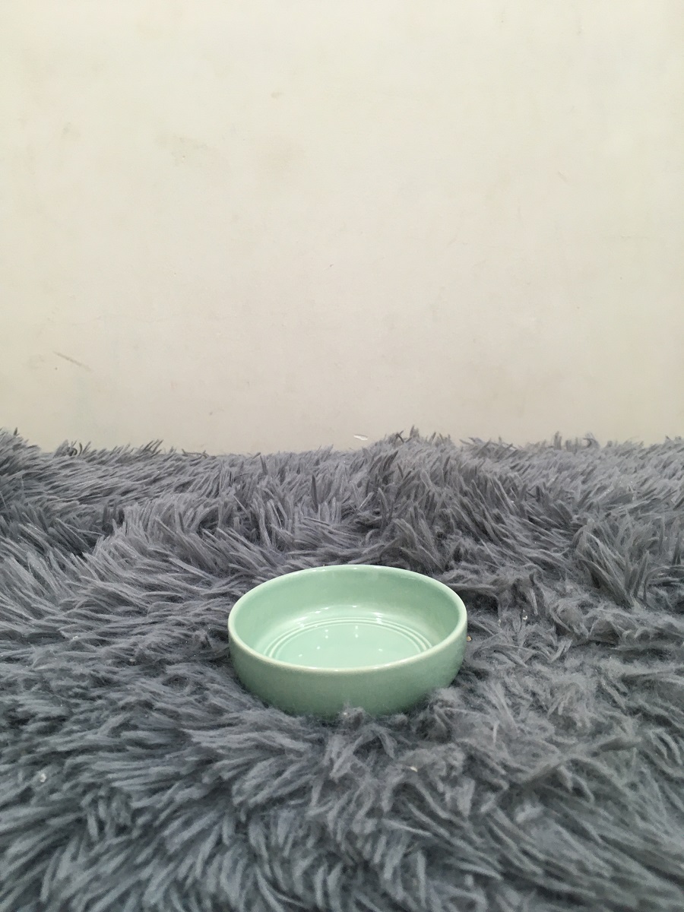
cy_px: 456
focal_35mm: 29
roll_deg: -1.0
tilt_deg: -15.9
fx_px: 764
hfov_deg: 48.2
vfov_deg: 61.7
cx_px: 342
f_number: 2.2
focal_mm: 4.15
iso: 100
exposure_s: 1/33
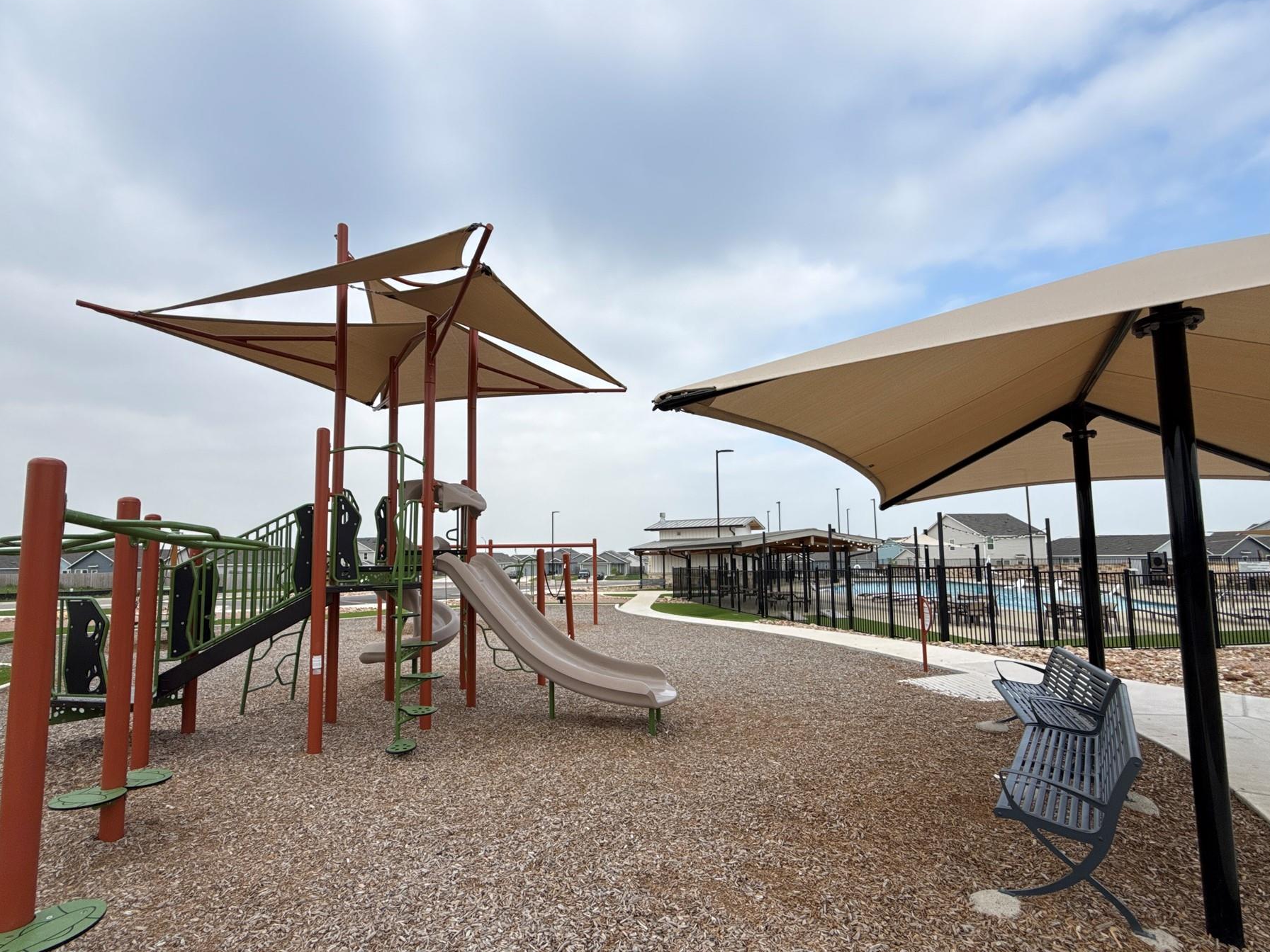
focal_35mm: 16
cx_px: 623
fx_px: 587
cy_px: 511
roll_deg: +0.8
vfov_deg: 78.0
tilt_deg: +5.1
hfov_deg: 94.5
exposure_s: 1/1431
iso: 50
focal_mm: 2.22
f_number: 2.2
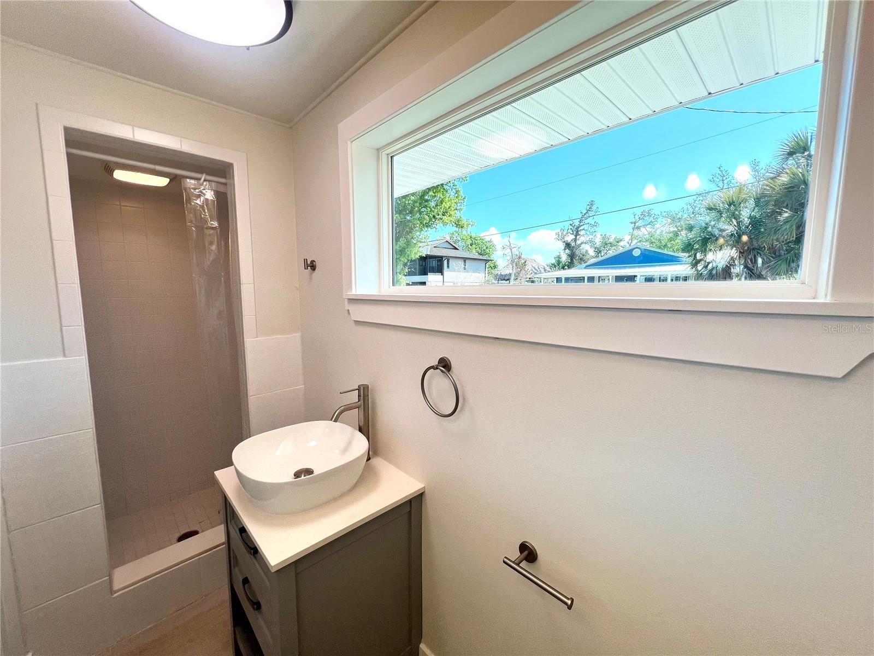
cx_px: 437
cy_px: 328
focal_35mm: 13
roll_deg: +0.5
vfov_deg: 89.9
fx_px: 328
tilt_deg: -5.6
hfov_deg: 106.2
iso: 32
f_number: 1.8
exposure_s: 1/320
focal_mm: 1.57
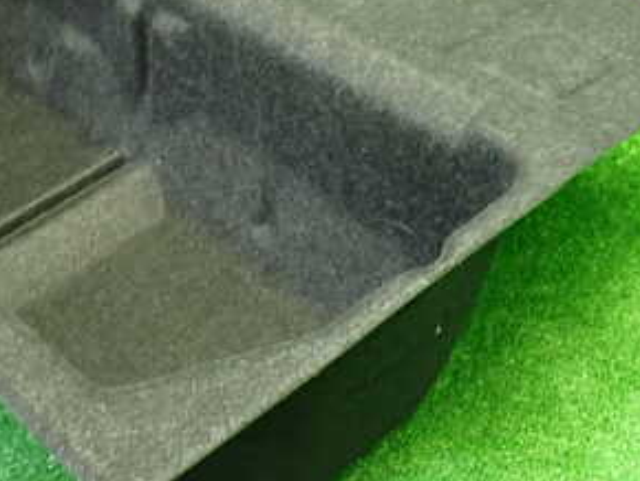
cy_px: 150
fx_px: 1147
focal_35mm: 62
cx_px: 161
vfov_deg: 23.5
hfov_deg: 30.7
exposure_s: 1/30
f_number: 2.3
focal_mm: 5.4
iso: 500
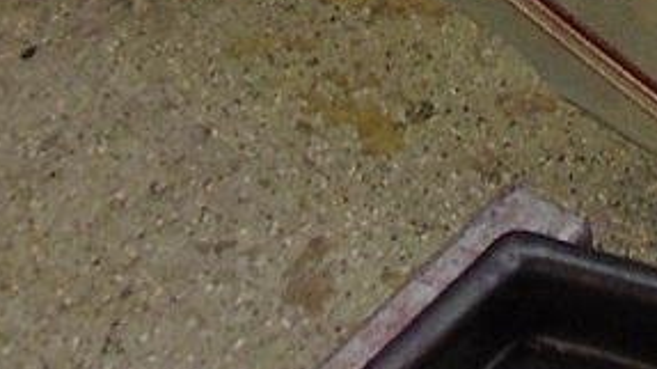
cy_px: -762
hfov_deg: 13.9
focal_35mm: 148
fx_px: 2577
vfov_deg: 7.2
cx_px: 893
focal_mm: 4.6
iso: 250
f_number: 3.2
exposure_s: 1/60
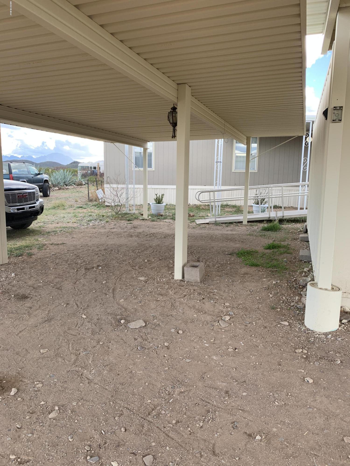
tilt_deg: -8.2
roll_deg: -1.0
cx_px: 175
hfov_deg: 53.1
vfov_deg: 67.3
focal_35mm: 26
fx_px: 351
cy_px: 233
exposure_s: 1/237
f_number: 1.8
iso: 25
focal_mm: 4.25
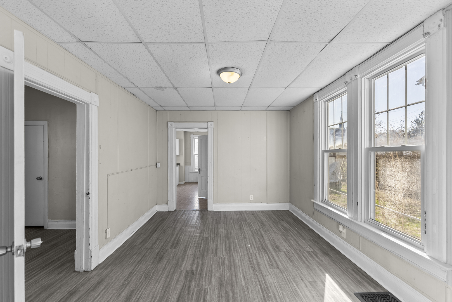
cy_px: 151
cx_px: 226
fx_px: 176
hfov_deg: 104.2
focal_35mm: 14
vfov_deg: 81.3
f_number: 2.8
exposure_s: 1/20
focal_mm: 14
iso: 125
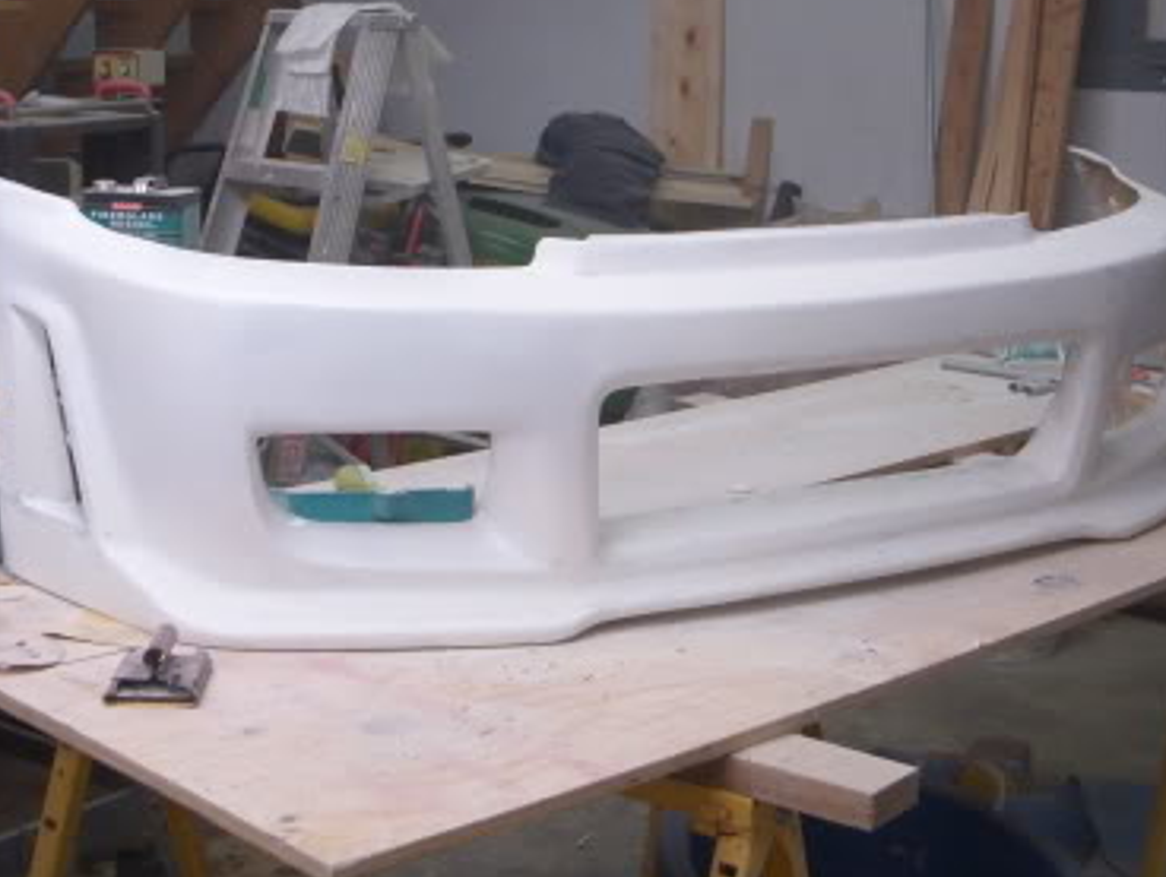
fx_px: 2091
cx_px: 583
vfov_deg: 23.6
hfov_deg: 31.2
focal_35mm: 62
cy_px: 325
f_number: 3.4
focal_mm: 7.9
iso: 200
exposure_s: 1/30
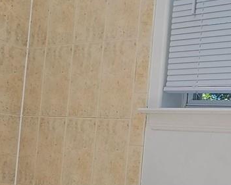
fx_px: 506
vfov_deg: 20.5
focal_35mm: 74
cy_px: 142
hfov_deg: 24.3
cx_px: 241
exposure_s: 1/655
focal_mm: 2.2
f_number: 1.9
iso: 32
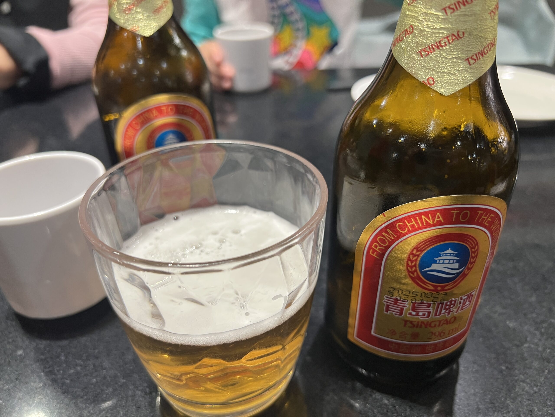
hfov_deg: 67.3
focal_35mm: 26
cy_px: 208
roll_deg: +0.7
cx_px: 278
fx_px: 417
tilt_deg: -32.0
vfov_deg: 53.1
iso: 100
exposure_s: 1/50
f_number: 1.5
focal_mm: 5.7
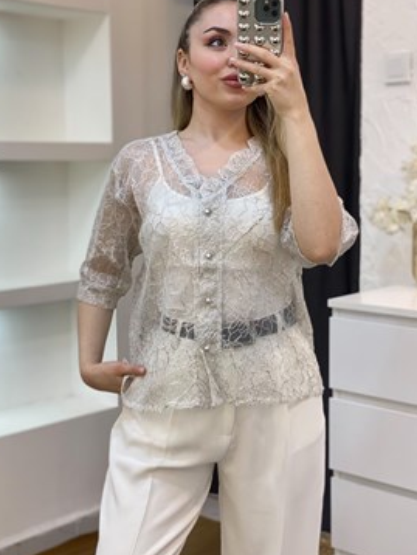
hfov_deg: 24.4
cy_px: 246
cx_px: 195
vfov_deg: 32.1
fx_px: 963
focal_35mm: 60
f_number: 2
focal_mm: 6
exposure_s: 1/100
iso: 80
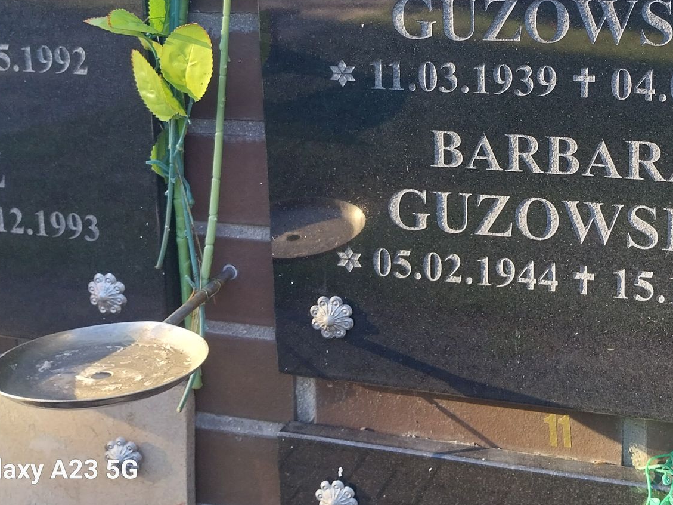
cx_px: 514
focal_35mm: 47
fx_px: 913
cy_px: 85
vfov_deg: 30.0
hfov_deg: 39.2
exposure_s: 1/50
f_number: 1.8
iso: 40
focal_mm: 4
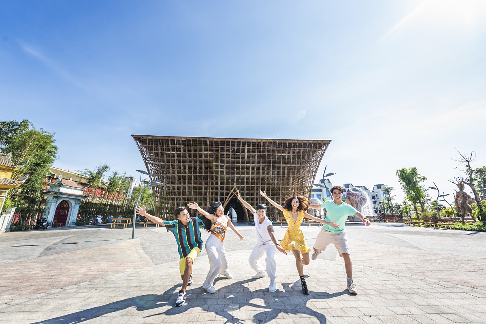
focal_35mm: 14
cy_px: 162
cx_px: 243
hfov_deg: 104.3
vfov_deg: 81.2
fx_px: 189
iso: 100
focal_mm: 14
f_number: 5.6
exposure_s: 1/320
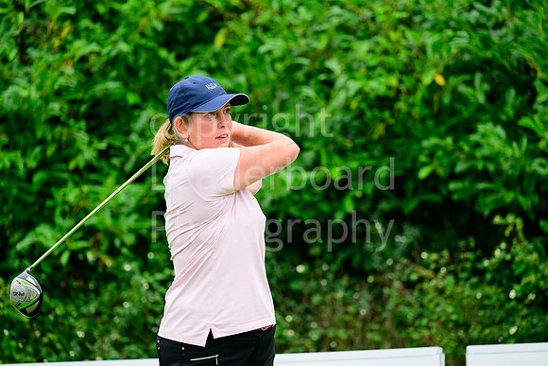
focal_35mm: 240
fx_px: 3654
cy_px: 183
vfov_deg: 5.7
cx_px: 274
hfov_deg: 8.6
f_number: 5
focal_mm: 240
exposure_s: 1/2000
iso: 2000
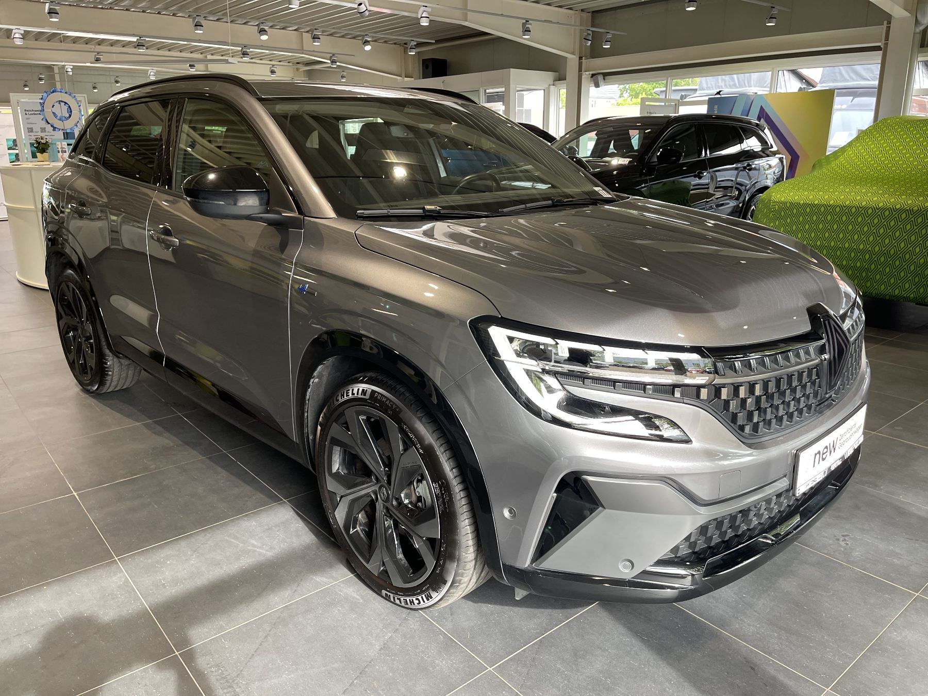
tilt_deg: -16.9
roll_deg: +0.0
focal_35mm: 25
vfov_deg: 54.9
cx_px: 464
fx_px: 670
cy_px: 348
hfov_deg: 69.4
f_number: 1.6
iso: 100
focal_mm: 5.1
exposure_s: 1/100
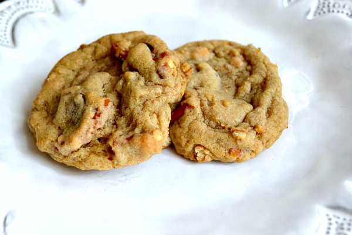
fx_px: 469
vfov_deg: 28.1
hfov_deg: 41.1
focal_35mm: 48
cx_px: 176
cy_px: 118
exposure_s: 1/40
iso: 400
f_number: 4.8
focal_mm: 32
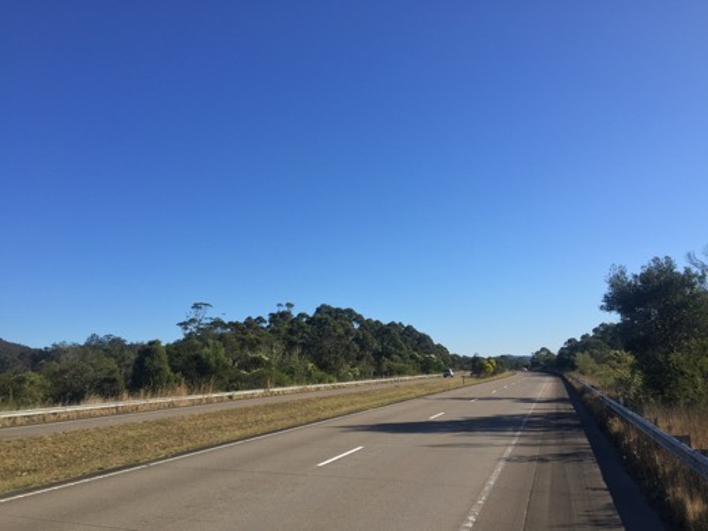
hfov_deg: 61.7
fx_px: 593
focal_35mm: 29
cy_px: 266
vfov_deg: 48.2
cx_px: 354
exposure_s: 1/1721
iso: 32
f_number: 2.2
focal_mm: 4.15
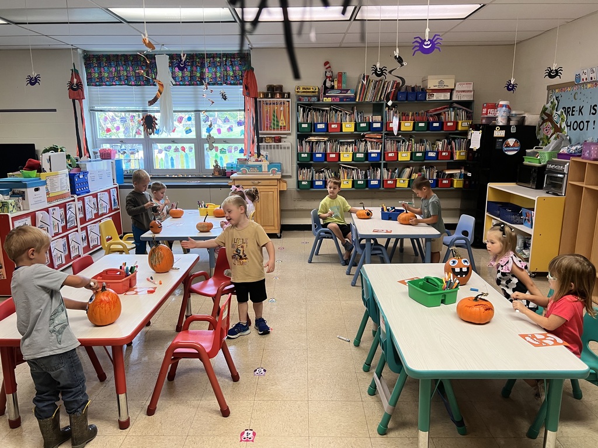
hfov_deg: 67.3
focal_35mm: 26
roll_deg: +0.6
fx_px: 449
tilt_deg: -11.1
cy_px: 224
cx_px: 299
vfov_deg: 53.1
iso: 100
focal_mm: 5.7
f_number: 1.5
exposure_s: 1/60
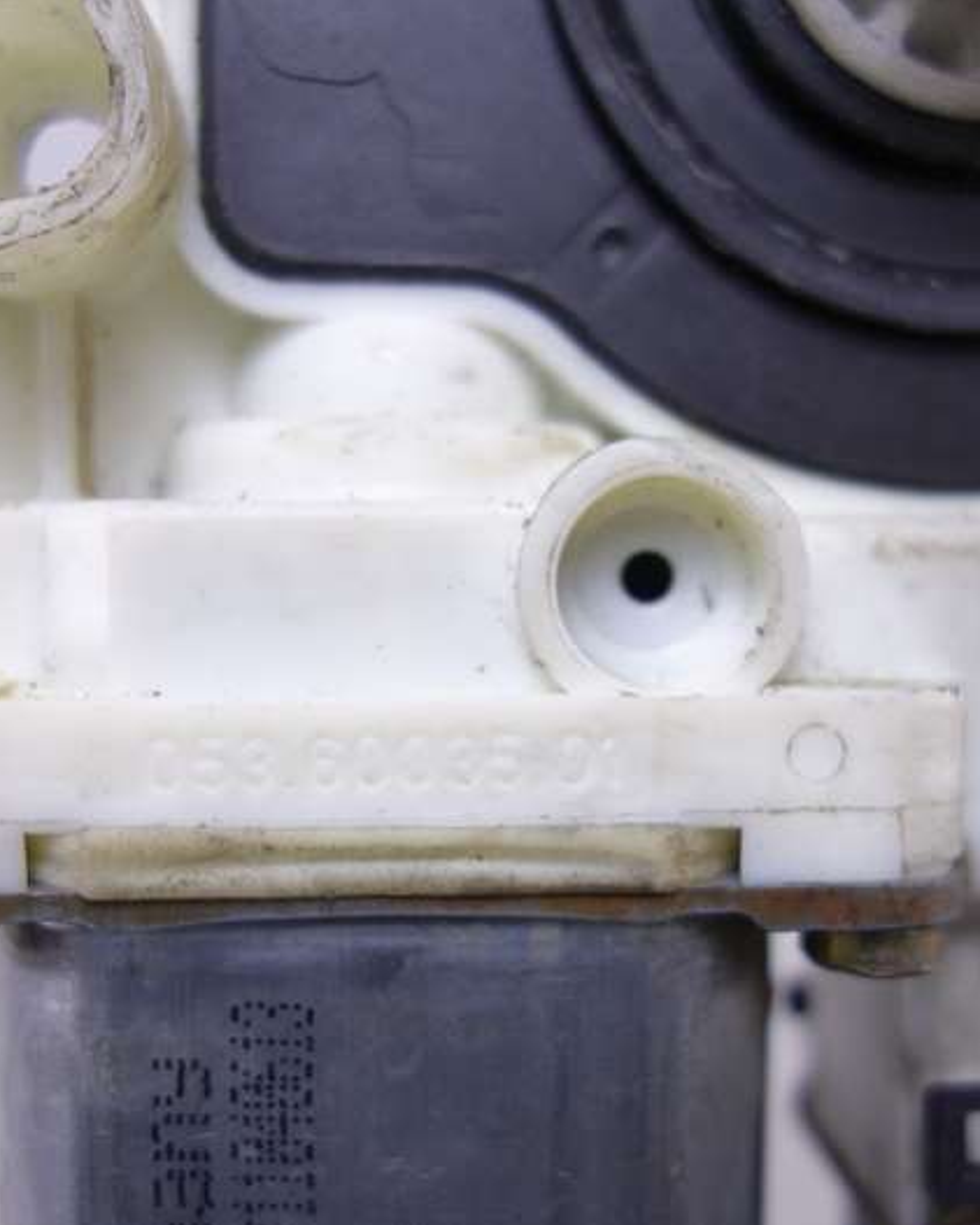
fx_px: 1486
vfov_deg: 44.8
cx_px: 526
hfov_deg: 36.5
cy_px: 630
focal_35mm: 41
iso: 125
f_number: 2.5
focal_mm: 10.4
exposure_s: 1/100
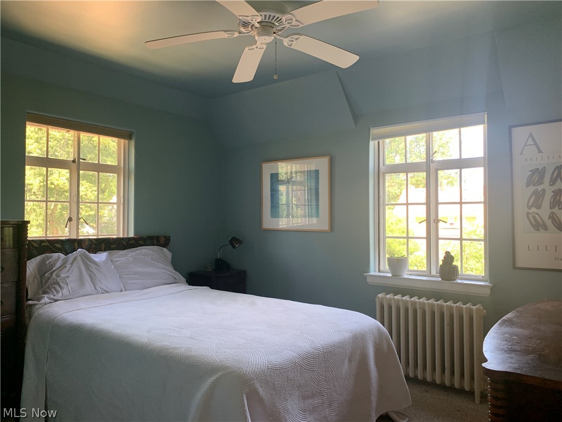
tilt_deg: +0.5
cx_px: 281
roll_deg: +0.1
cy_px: 211
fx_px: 422
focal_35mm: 26
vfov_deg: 53.1
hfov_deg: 67.3
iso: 100
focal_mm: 4.25
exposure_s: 1/77
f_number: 1.8
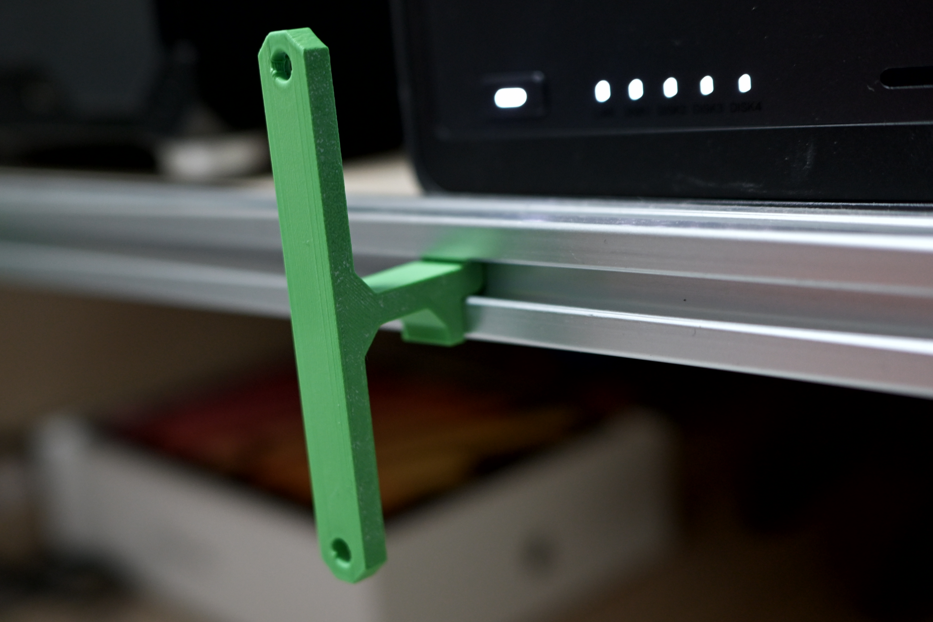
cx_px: 362
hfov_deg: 40.9
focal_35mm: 48
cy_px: 331
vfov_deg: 28.1
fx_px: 1244
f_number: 2.2
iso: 1000
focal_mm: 24
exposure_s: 1/50
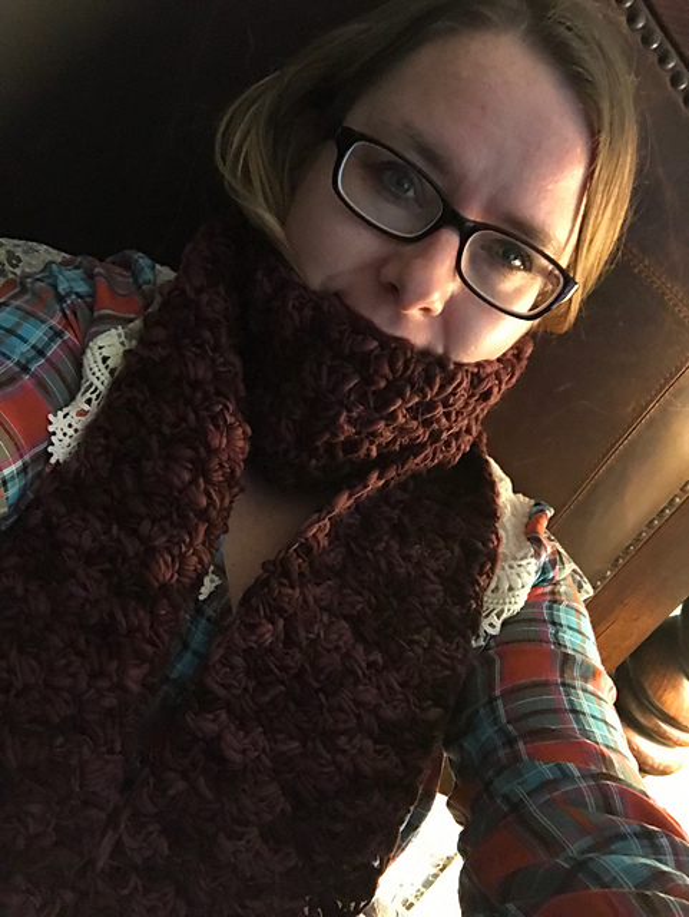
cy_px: 458
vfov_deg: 56.8
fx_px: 848
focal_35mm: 32
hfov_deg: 44.2
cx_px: 344
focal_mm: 2.87
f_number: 2.2
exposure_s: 1/16
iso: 640
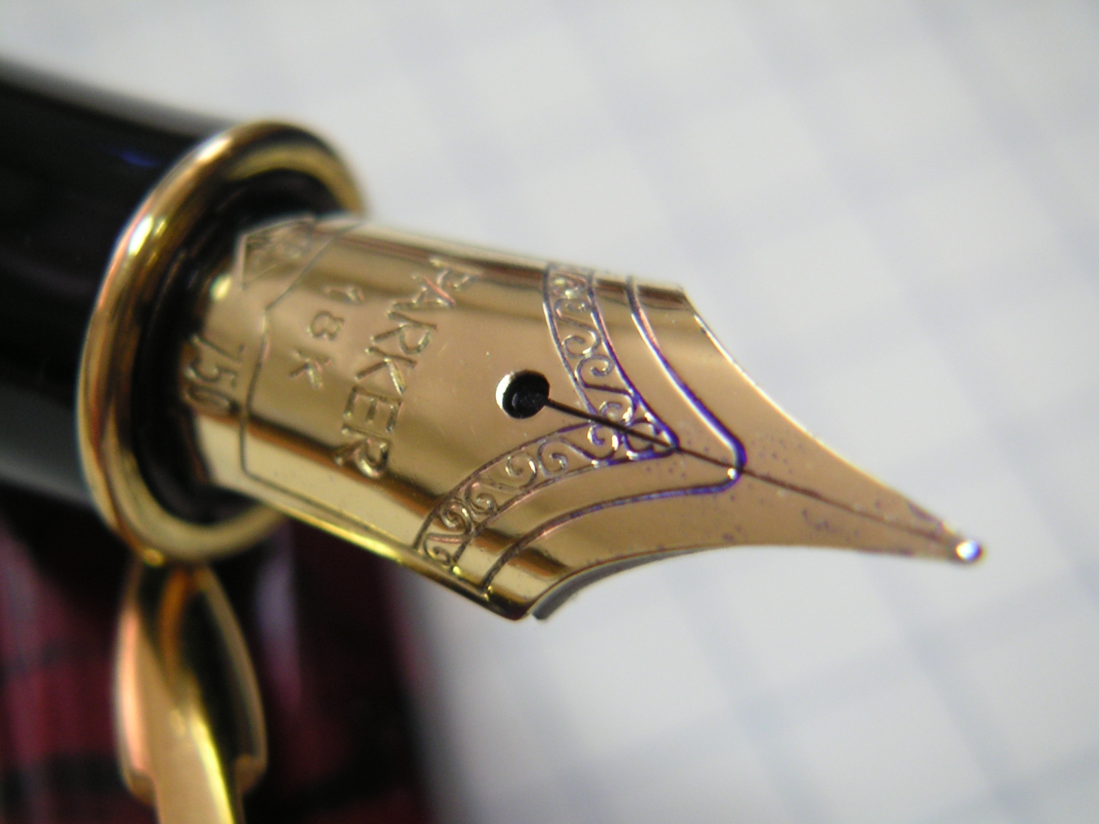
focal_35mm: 111
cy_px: 412
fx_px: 3524
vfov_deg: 13.3
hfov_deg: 17.7
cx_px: 550
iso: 100
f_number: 3.7
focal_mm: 14.4
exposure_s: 1/10
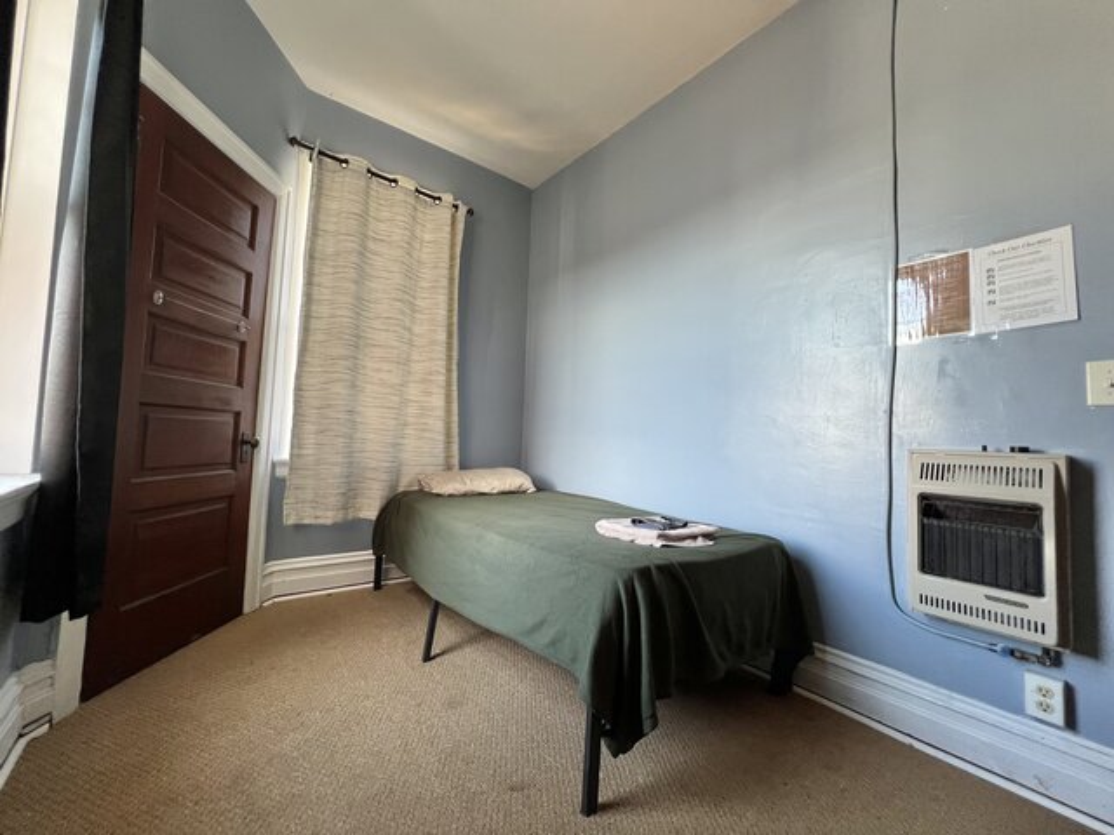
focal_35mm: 13
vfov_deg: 89.9
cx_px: 557
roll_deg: -2.1
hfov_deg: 106.2
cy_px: 418
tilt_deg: +2.0
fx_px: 418
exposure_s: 1/120
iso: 160
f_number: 1.8
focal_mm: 1.57
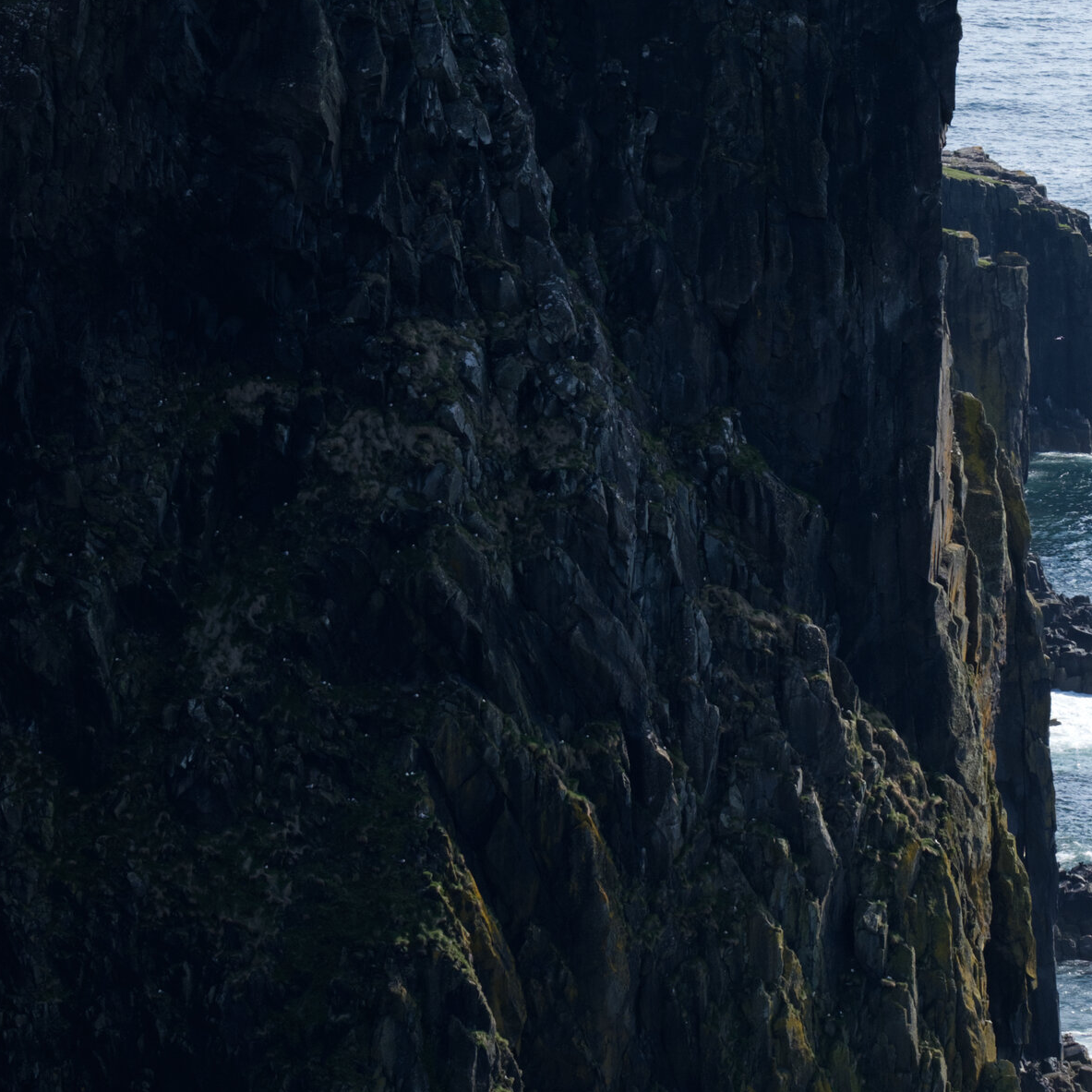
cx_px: 903
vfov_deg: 7.7
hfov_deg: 7.7
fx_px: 8066
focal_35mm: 226
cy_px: 469
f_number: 5.6
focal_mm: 70
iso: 320
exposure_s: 1/1000
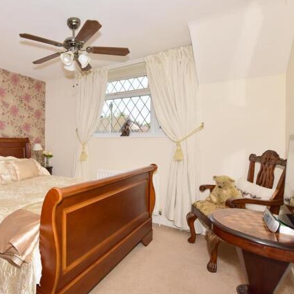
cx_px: 82
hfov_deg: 70.9
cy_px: 148
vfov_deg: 74.8
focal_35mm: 20
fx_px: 192
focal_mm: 10
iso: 320
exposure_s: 1/200
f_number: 11
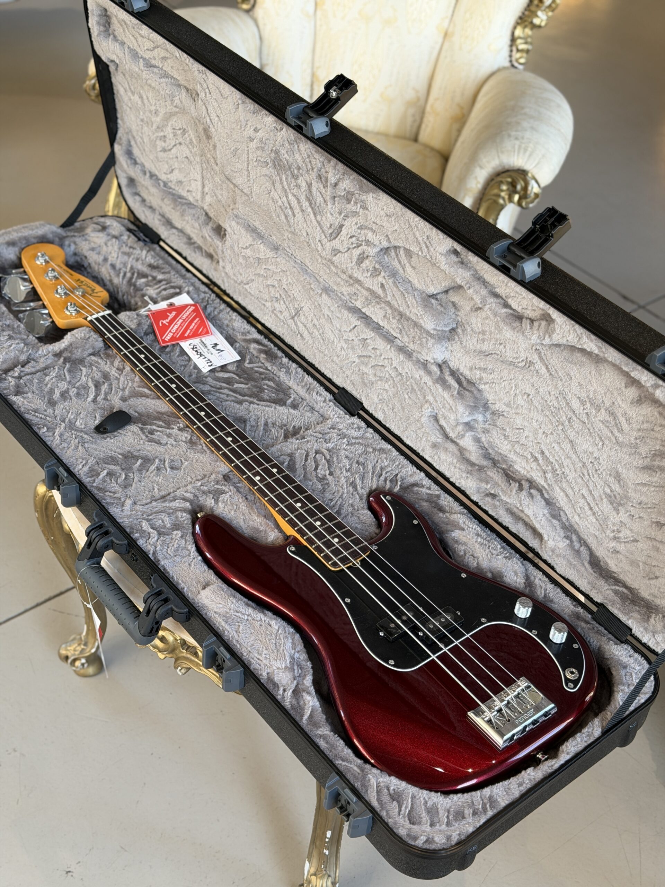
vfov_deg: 39.7
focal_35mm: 48
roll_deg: -7.3
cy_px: 444
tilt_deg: -40.6
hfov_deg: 30.3
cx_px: 332
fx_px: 1229
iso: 125
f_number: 1.78
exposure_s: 1/60
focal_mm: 6.76
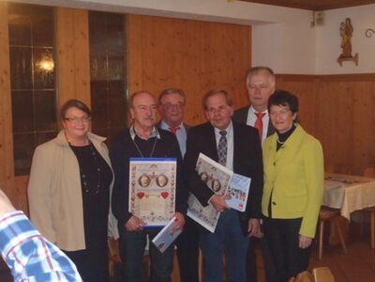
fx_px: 531
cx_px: 188
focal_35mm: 49
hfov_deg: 38.9
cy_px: 141
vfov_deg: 29.7
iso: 800
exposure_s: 1/50
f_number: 4.4
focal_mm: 8.89
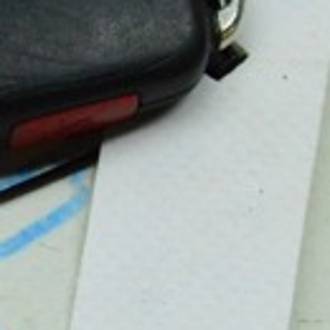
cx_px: -142
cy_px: 171
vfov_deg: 8.7
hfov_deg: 8.5
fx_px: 2168
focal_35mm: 201
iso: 6400
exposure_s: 1/1000
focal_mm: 32
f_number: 4.5
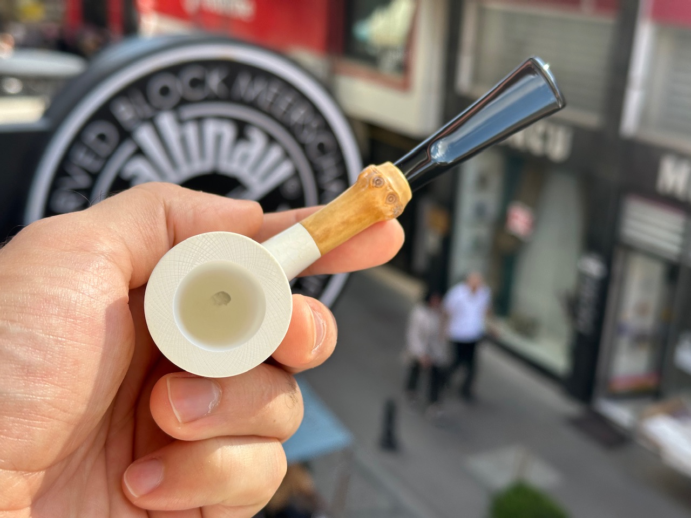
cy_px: 259
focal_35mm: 48
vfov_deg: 30.3
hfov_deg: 39.7
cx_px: 346
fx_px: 958
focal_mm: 6.86
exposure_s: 1/927
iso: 64
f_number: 1.78
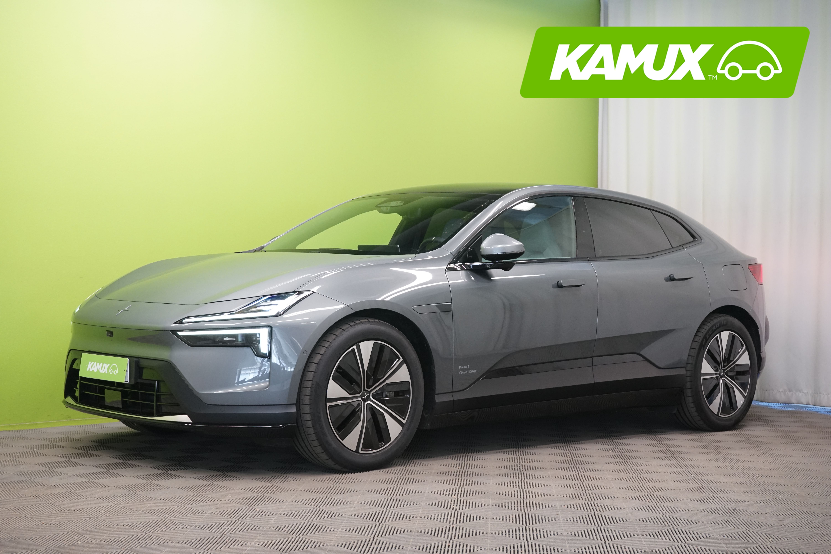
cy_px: 277
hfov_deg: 35.6
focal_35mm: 56
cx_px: 416
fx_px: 1293
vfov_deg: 24.2
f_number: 8
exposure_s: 1/20
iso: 2000
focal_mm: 56
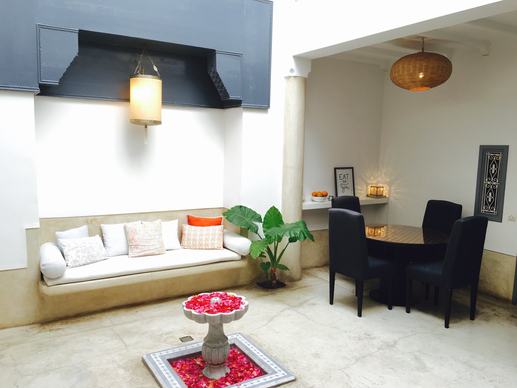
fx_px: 433
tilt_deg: -5.9
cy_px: 194
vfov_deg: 48.2
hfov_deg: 61.7
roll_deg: -1.1
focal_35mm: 29
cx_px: 258
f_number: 2.2
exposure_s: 1/50
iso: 25
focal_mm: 4.15
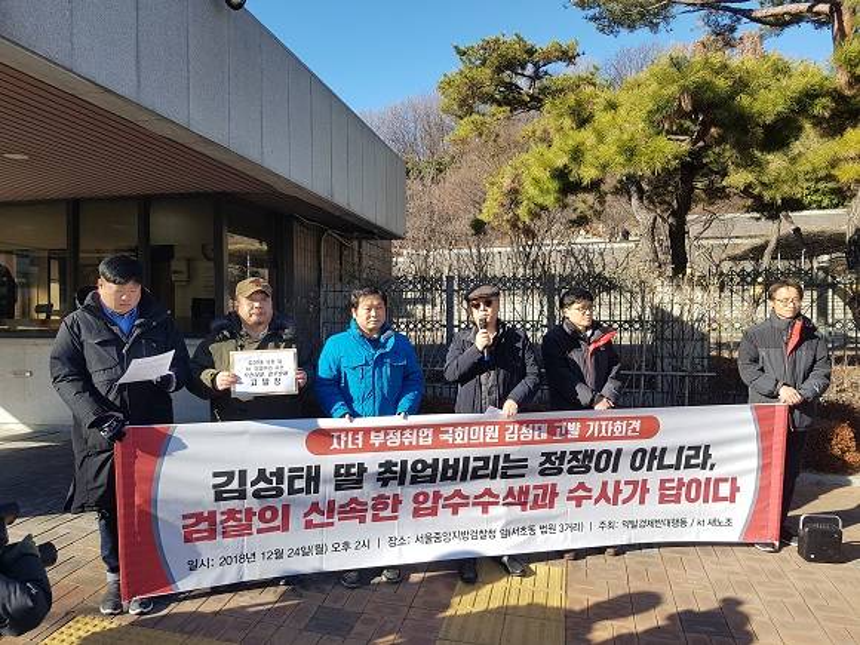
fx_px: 646
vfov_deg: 53.1
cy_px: 322
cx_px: 430
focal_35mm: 26
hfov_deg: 67.3
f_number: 1.7
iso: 50
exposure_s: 1/1188
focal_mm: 4.2
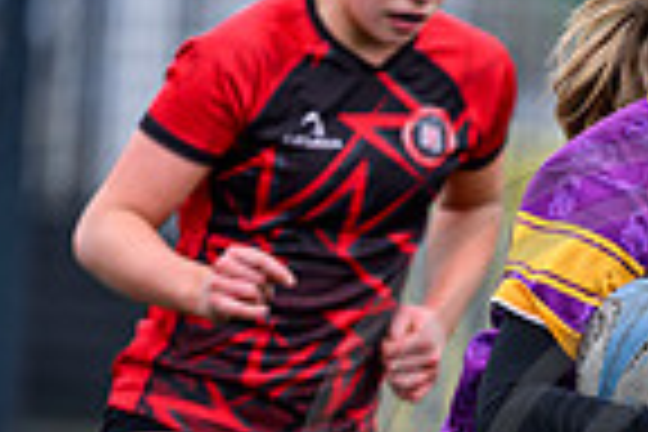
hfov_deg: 1.3
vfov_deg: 0.9
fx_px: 29086
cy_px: 583
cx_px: 742
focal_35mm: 1616
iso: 500
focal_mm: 400
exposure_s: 1/1600
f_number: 3.2
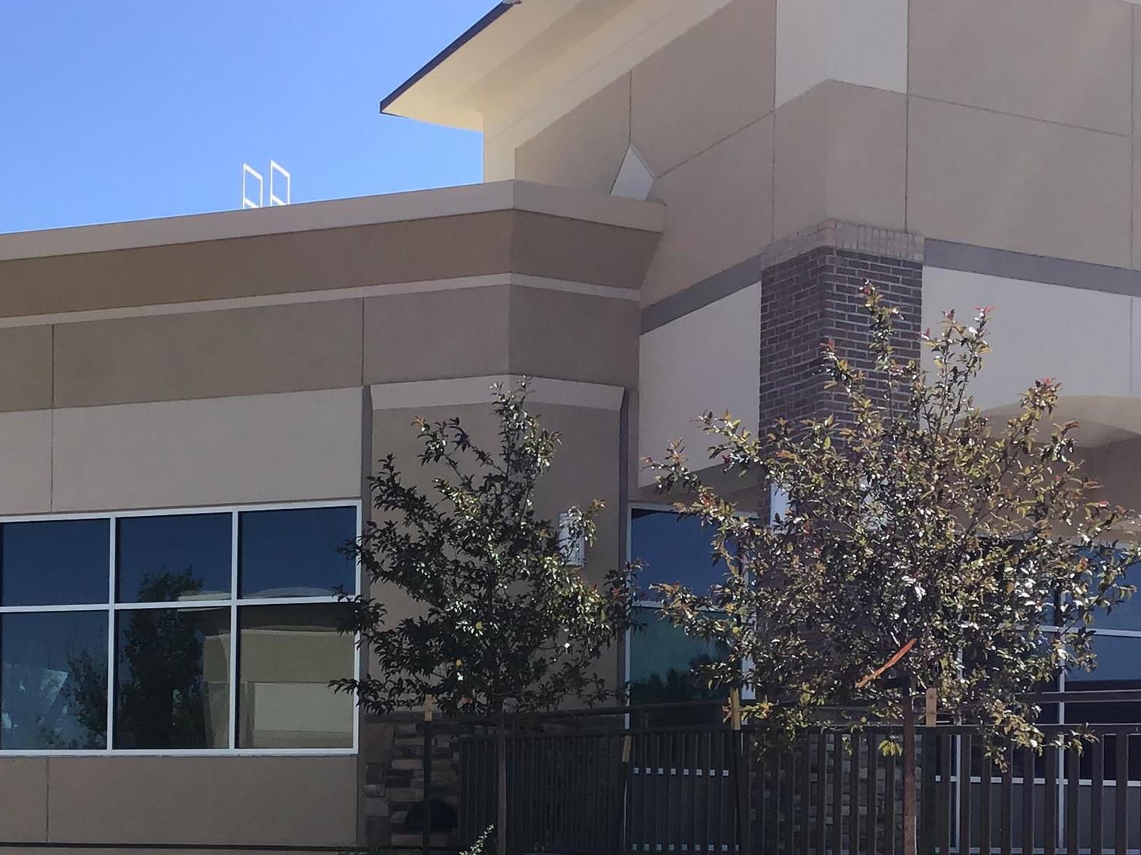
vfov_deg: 23.0
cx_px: 409
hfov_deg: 31.0
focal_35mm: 62
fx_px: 2044
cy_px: 790
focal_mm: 3.3
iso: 25
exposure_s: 1/815
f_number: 2.4
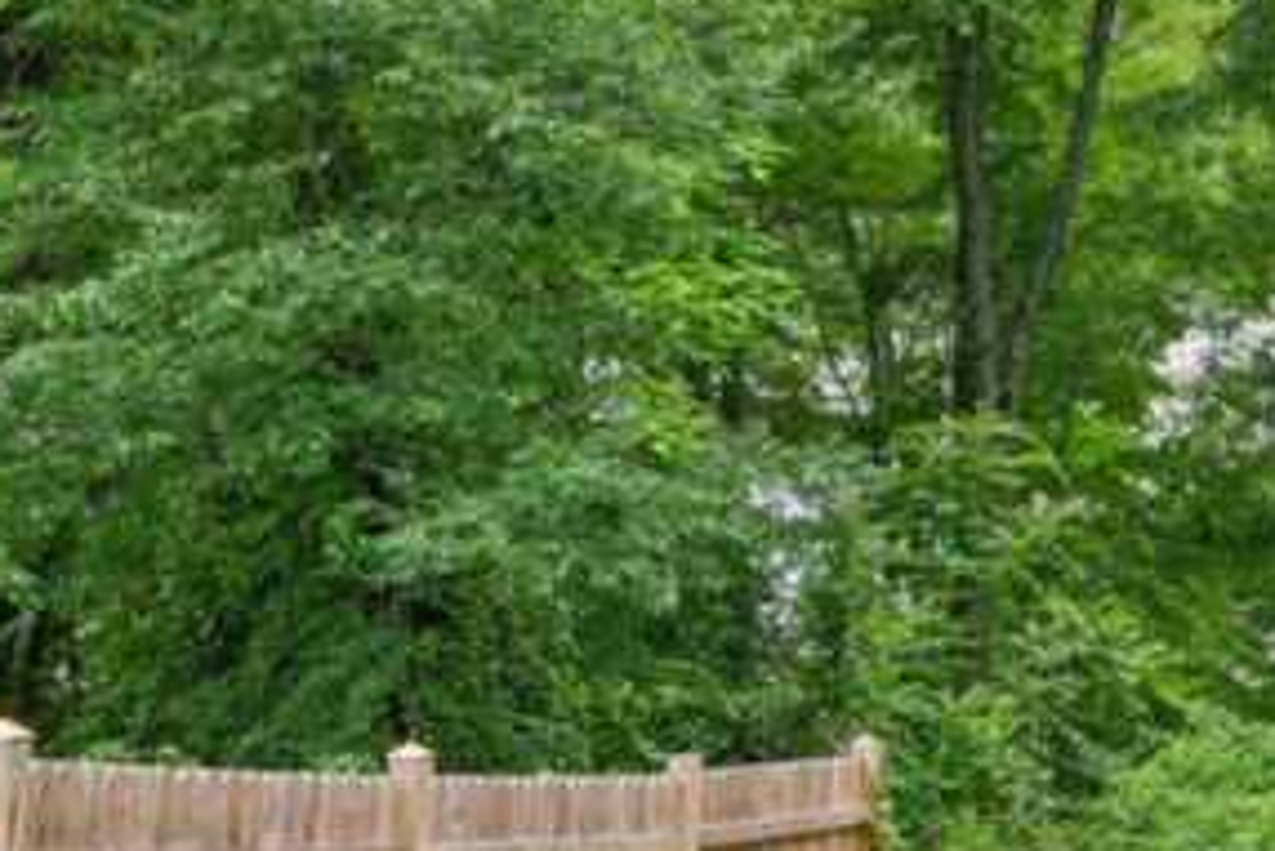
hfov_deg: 16.8
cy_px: 278
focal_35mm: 111
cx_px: 1868
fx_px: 3933
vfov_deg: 12.3
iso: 160
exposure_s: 1/40
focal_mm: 31
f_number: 8
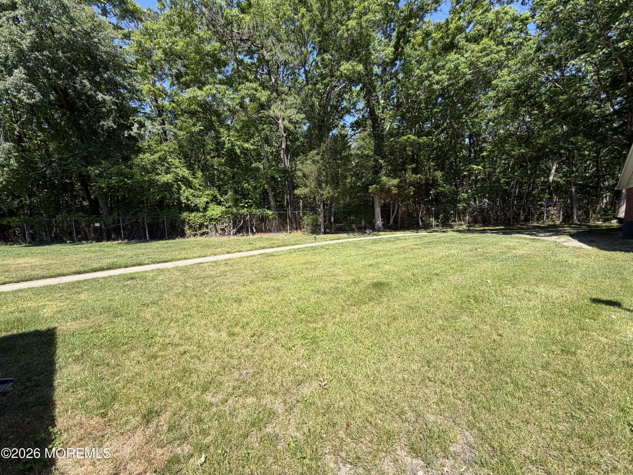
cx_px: 316
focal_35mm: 14
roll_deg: +0.9
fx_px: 256
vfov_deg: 85.7
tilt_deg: -5.7
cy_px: 238
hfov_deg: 102.1
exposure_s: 1/717
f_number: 2.2
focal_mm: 2.22
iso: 40
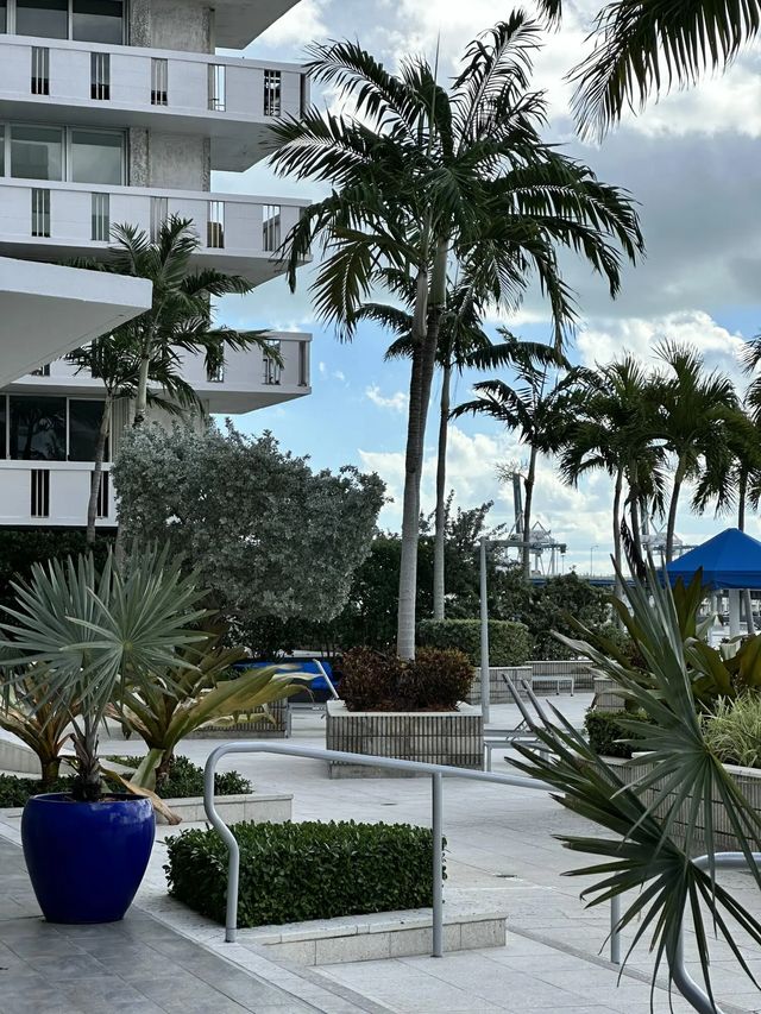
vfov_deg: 25.3
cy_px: 507
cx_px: 380
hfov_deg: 19.1
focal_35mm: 77
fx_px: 2256
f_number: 2.8
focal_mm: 9
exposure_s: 1/704
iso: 32
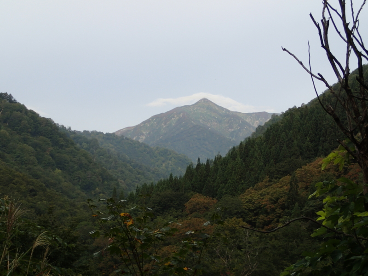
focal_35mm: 70
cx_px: 184
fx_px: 744
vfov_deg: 21.0
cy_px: 138
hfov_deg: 27.8
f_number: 5.6
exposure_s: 1/200
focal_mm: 12.6
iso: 100
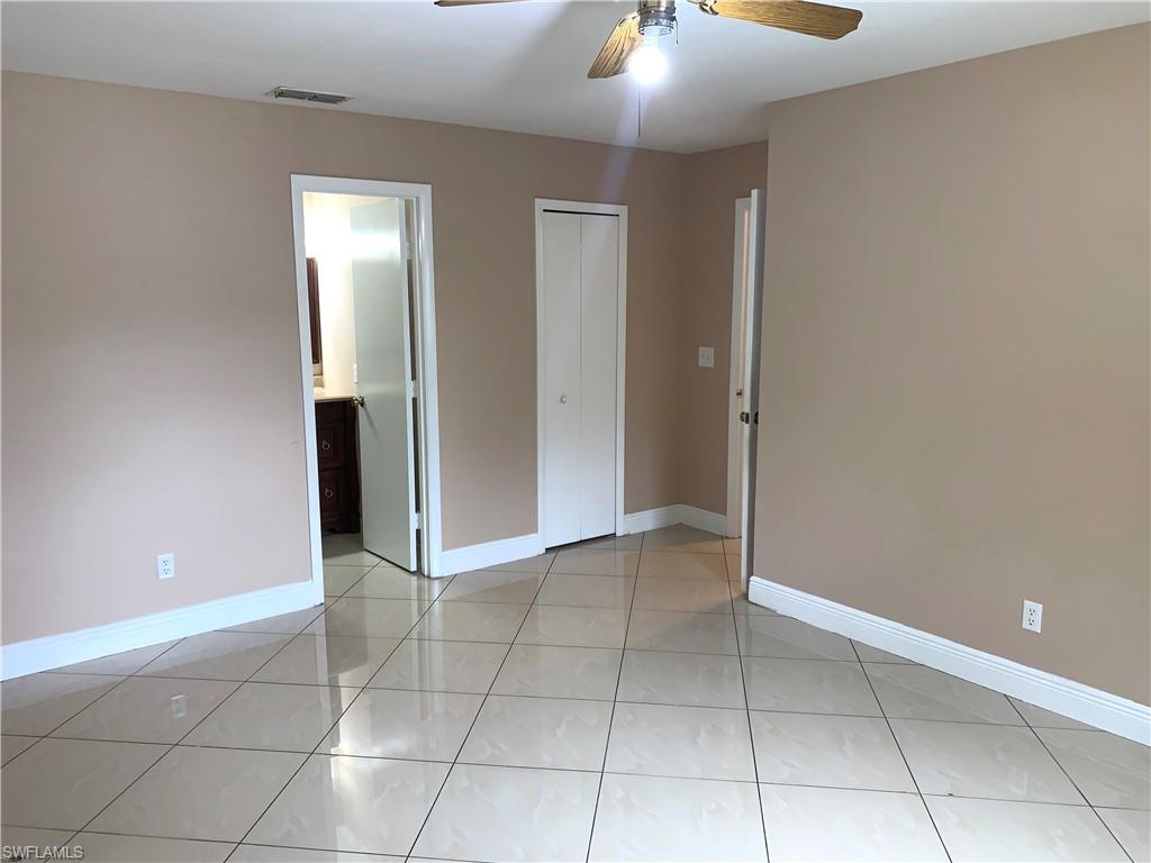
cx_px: 576
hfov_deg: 67.3
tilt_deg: -10.0
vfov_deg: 53.1
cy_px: 432
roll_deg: +0.4
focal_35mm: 26
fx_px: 865
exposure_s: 1/17
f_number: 1.8
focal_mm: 4.25
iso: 32
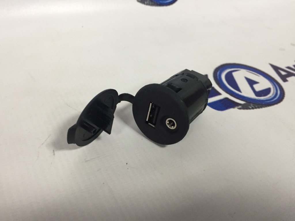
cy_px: 110
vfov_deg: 48.2
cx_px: 148
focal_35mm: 29
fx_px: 247
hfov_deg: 61.7
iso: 200
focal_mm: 4.15
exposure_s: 1/33
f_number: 2.2
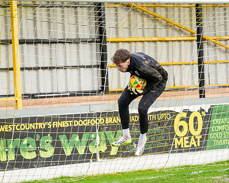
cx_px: 129
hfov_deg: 10.8
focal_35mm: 178
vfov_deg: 8.7
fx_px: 1206
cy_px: 108
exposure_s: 1/1600
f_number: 2.8
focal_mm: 115
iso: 800
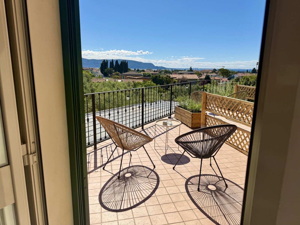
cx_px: 150
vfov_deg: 56.8
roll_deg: -0.8
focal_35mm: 24
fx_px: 208
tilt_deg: -11.1
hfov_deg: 71.6
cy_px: 112
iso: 80
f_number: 1.78
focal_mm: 6.76
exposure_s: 1/8130
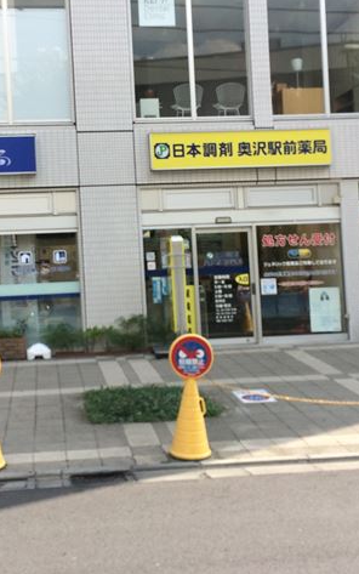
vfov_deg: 38.8
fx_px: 813
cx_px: 133
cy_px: 241
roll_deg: +2.8
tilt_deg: -1.3
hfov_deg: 24.8
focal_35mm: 52
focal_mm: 4.15
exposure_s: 1/873
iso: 32
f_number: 2.2
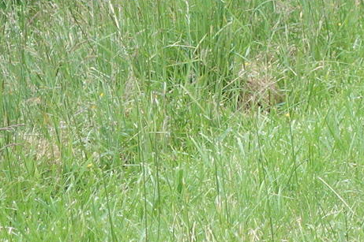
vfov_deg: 2.3
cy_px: -163
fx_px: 6004
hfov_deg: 3.5
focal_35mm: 594
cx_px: 309
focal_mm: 37.1
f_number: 4.9
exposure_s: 1/60
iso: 250
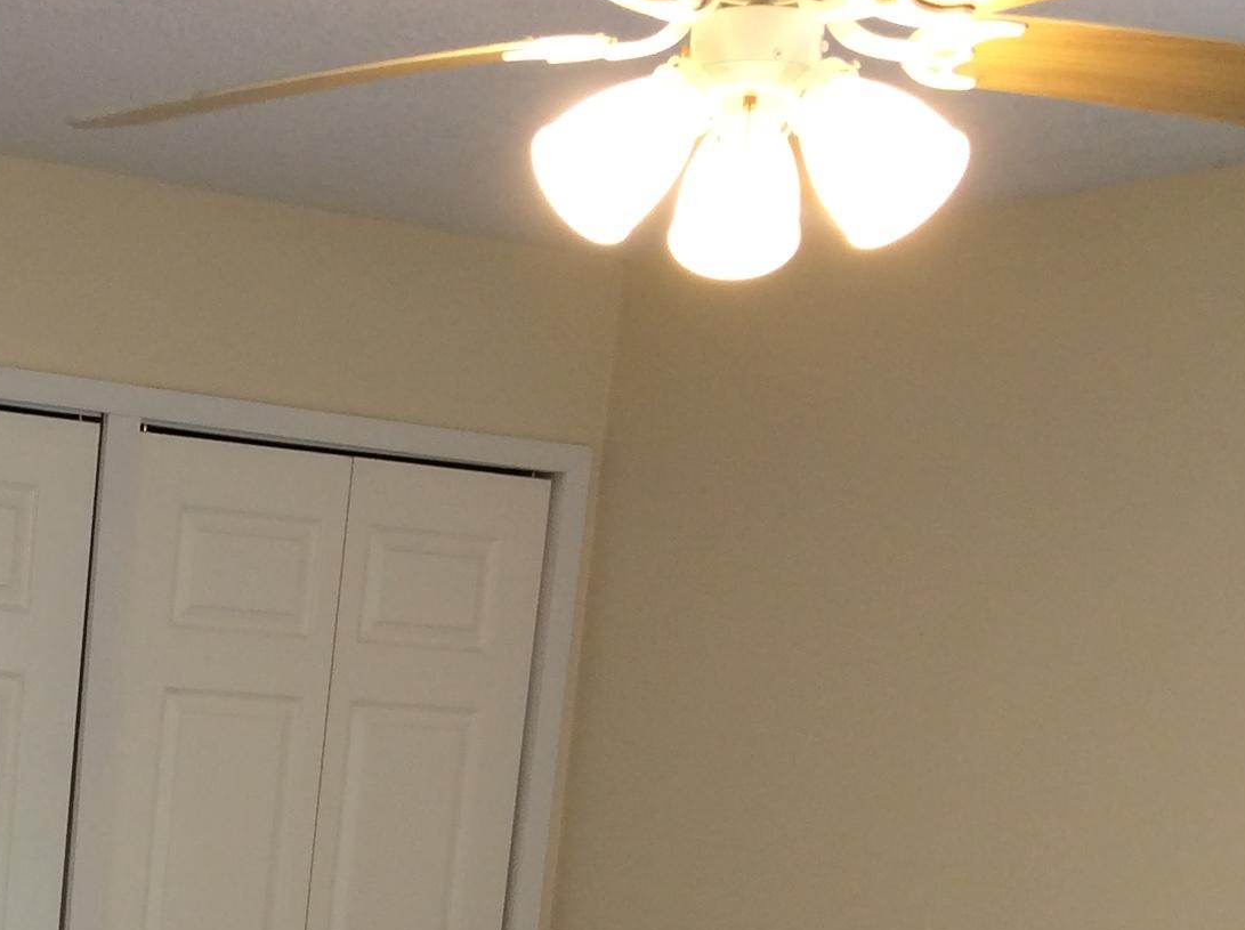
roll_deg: -3.1
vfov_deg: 18.4
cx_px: -52
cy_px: 1092
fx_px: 2730
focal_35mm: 76
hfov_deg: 24.3
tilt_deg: -8.4
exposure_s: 1/24
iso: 32
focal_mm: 3.3
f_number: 2.4
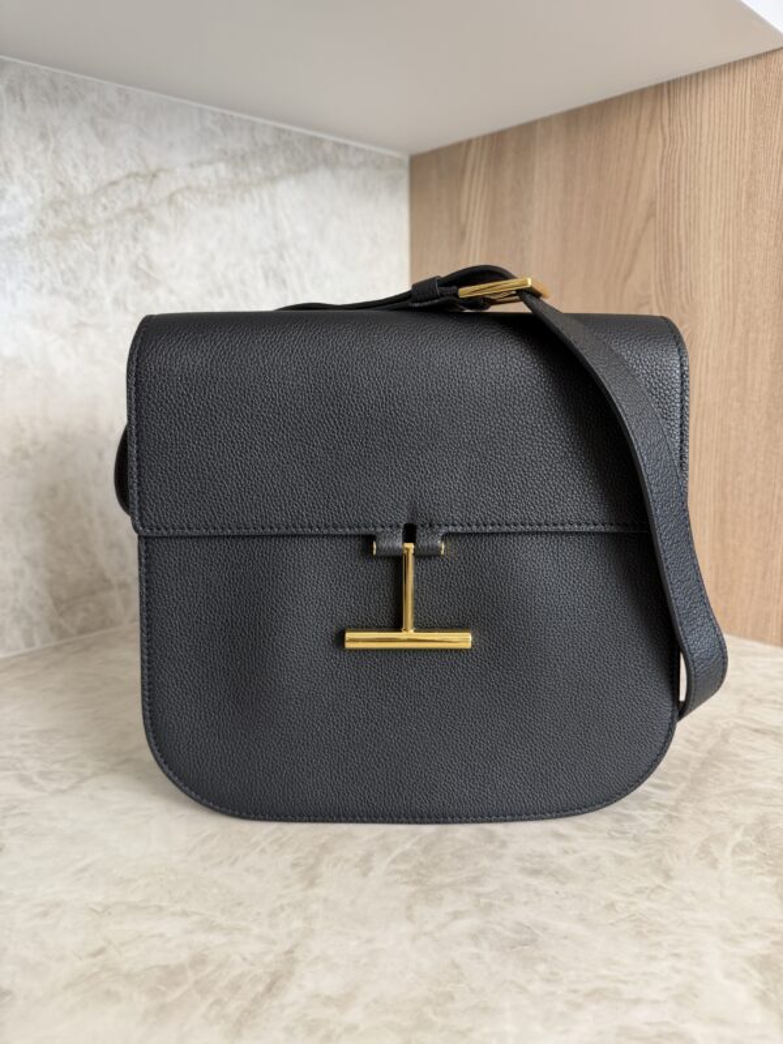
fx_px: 724
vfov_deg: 71.6
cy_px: 522
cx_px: 392
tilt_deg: -11.5
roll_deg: +0.7
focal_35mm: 24
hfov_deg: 56.8
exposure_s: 1/60
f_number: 1.78
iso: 100
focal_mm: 6.76
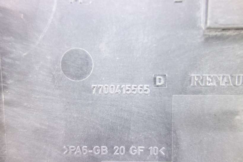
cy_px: 81
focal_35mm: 28
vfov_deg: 46.4
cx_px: 122
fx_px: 189
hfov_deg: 65.5
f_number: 1.8
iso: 400
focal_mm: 10.4
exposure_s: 1/30
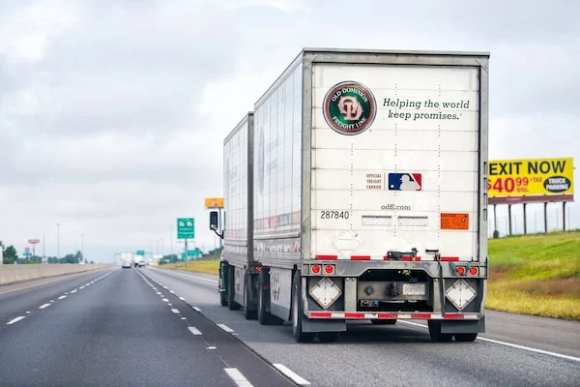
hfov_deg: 20.0
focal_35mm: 102
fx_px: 1643
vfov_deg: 13.4
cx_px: 290
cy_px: 194
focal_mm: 102
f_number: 2.8
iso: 100
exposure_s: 1/2000
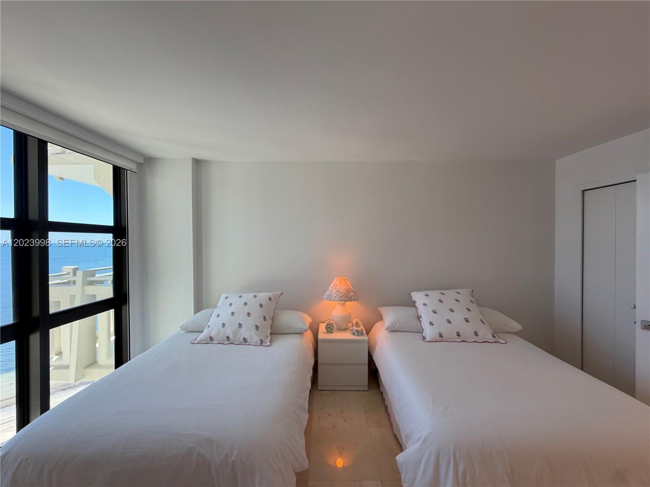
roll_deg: +0.3
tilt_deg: -1.1
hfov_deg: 102.1
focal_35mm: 14
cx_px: 325
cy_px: 244
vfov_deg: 85.7
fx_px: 263
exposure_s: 1/120
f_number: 2.2
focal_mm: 2.22
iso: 160
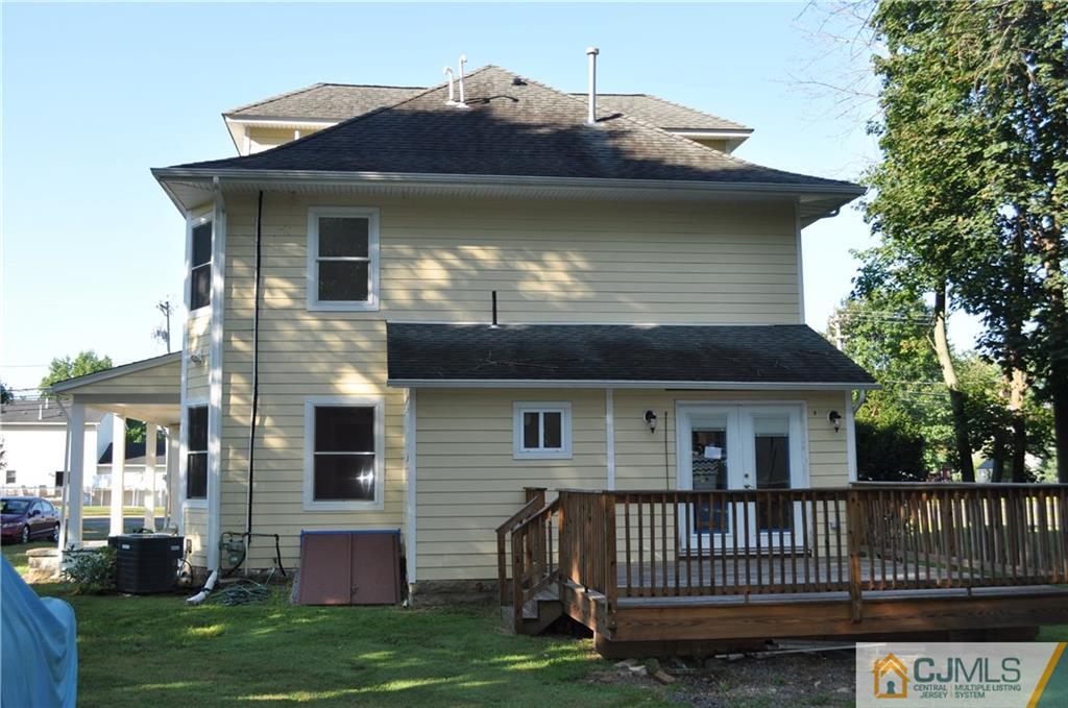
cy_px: 354
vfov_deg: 36.7
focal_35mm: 36
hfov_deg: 53.2
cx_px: 534
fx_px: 1066
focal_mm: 24
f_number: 7.1
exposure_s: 1/200
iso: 200
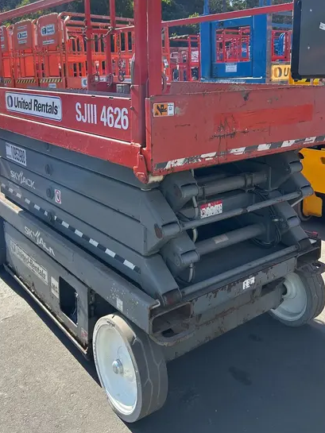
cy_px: 144
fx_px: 438
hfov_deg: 40.7
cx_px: 160
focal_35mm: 35
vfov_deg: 51.6
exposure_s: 1/1412
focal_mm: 5.7
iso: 50
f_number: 1.5
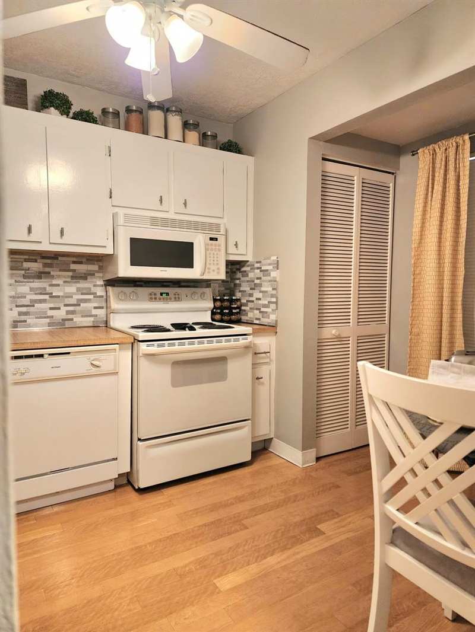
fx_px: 421
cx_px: 238
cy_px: 316
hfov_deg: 58.9
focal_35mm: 23
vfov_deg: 73.9
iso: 500
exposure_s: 1/120
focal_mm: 6.4
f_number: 1.8
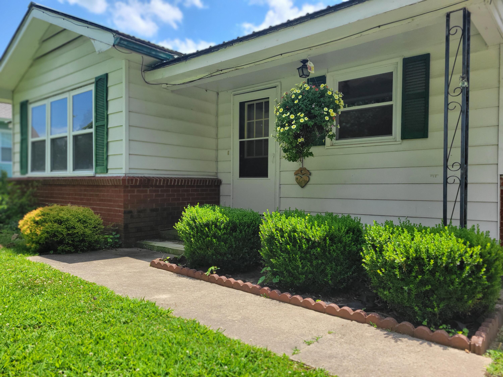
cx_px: 252
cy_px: 188
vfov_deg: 53.1
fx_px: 378
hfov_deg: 67.3
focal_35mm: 26
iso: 40
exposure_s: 1/1173
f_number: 1.8
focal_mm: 5.4
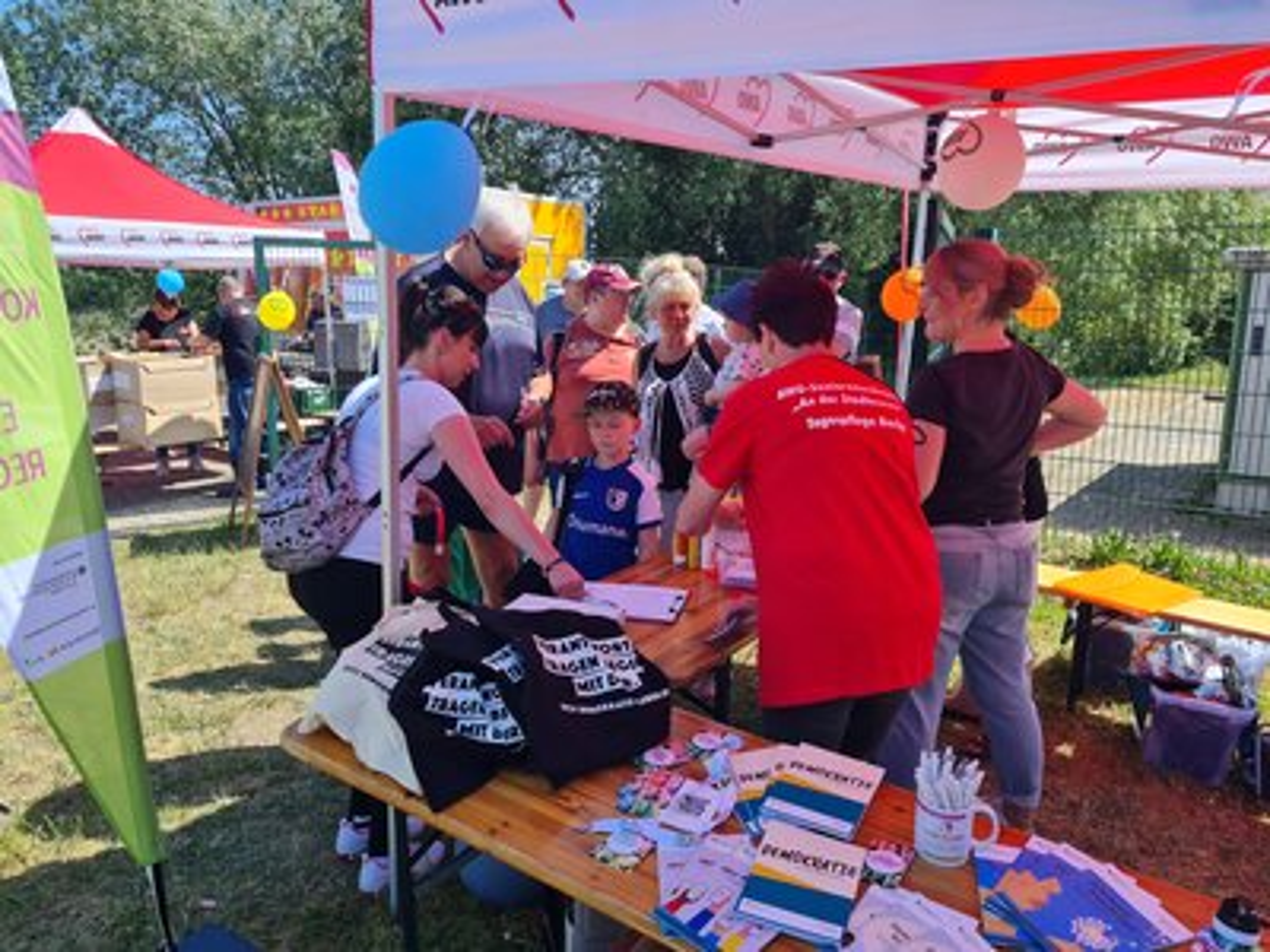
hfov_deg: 67.3
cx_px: 635
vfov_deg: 53.1
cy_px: 476
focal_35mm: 26
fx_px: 954
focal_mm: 5.4
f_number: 1.8
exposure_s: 1/1280
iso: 50
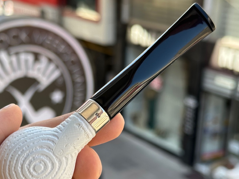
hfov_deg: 28.9
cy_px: 114
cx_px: 94
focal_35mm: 67
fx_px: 463
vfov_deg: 21.9
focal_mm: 6.86
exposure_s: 1/435
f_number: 1.78
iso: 64
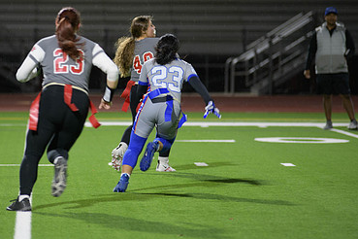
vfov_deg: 4.9
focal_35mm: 283
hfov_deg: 7.3
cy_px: 56
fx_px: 2814
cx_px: 110
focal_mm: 180
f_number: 2.8
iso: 1100
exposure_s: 1/200
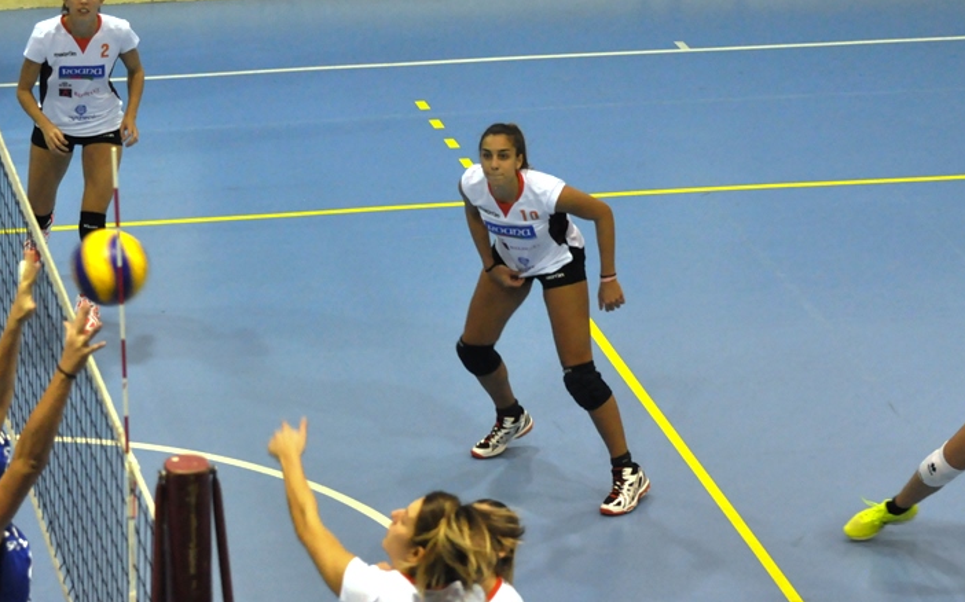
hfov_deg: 13.4
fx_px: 4101
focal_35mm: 156
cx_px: 345
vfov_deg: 8.4
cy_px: 465
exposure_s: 1/250
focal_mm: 70
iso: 1600
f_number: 4.5
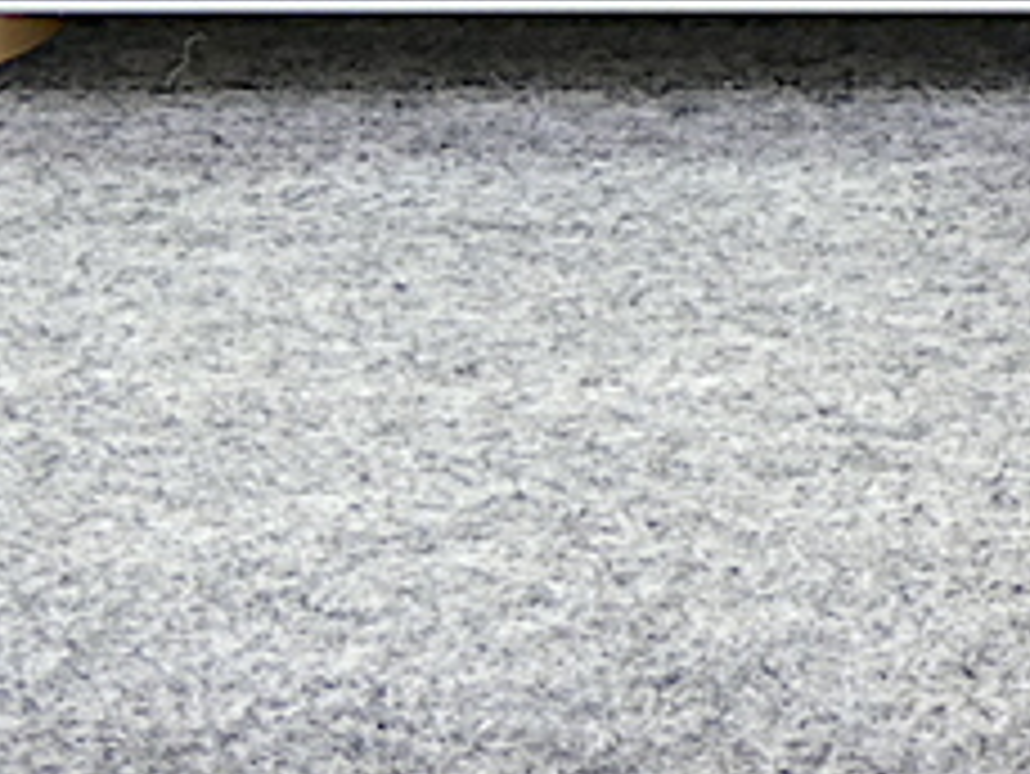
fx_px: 11224
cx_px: 1187
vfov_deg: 3.9
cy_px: -720
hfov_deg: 5.2
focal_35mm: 377
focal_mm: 16.1
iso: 100
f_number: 4.9
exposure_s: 1/1.6
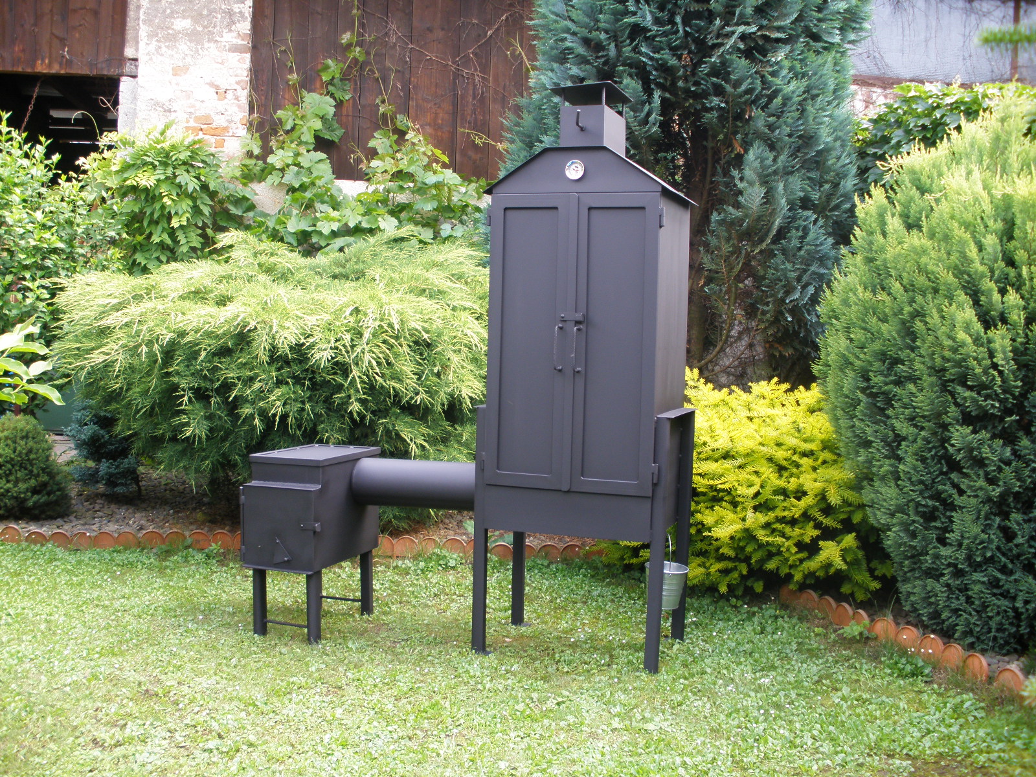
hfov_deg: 51.4
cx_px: 518
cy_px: 388
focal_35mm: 36
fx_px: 1077
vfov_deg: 39.7
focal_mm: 6.3
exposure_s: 1/60
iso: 80
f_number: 3.5
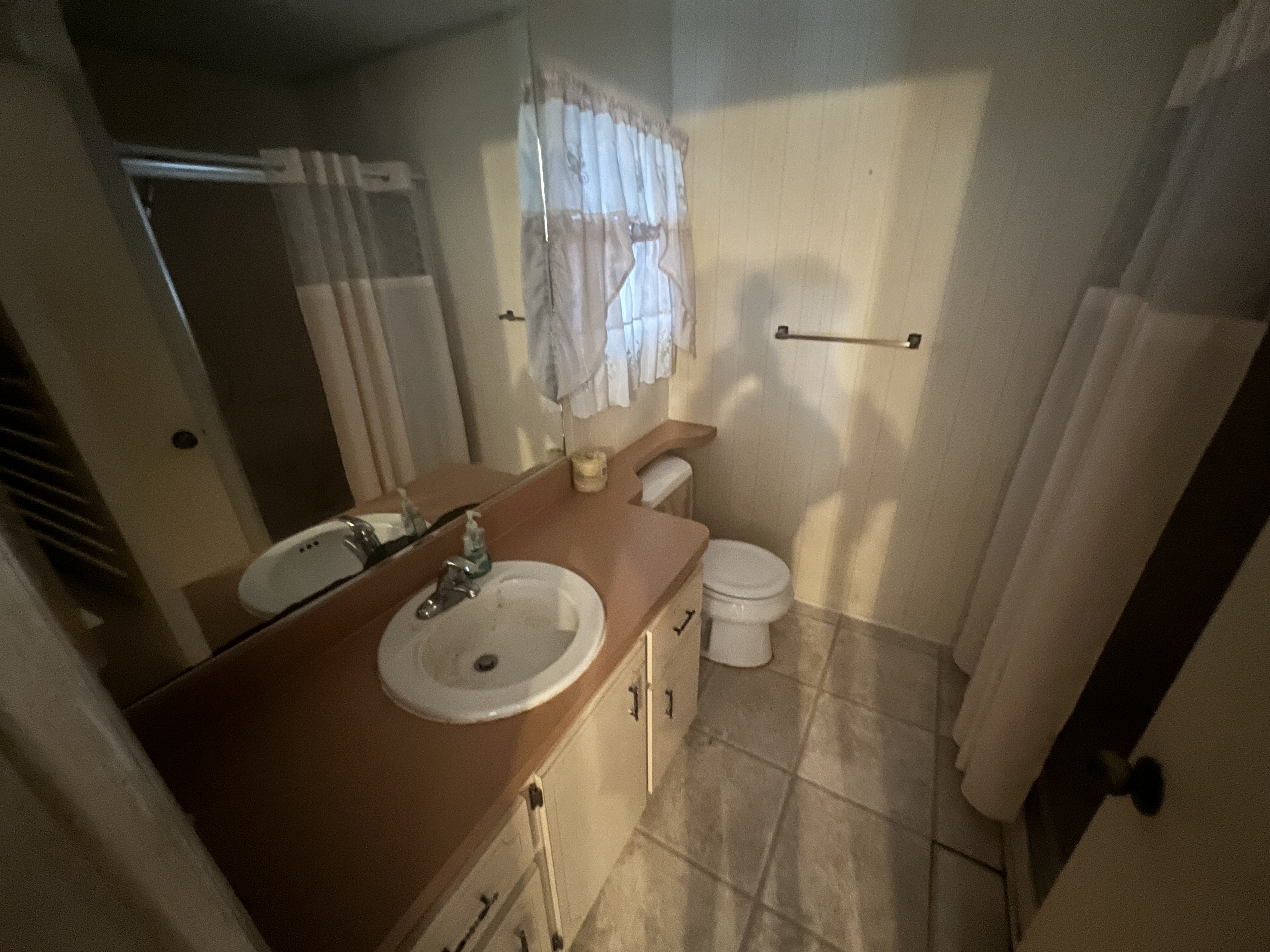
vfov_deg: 89.9
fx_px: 477
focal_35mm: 13
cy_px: 476
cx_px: 635
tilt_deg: -25.4
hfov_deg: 106.2
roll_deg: +1.6
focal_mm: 1.57
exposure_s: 1/12
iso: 1000
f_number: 1.8
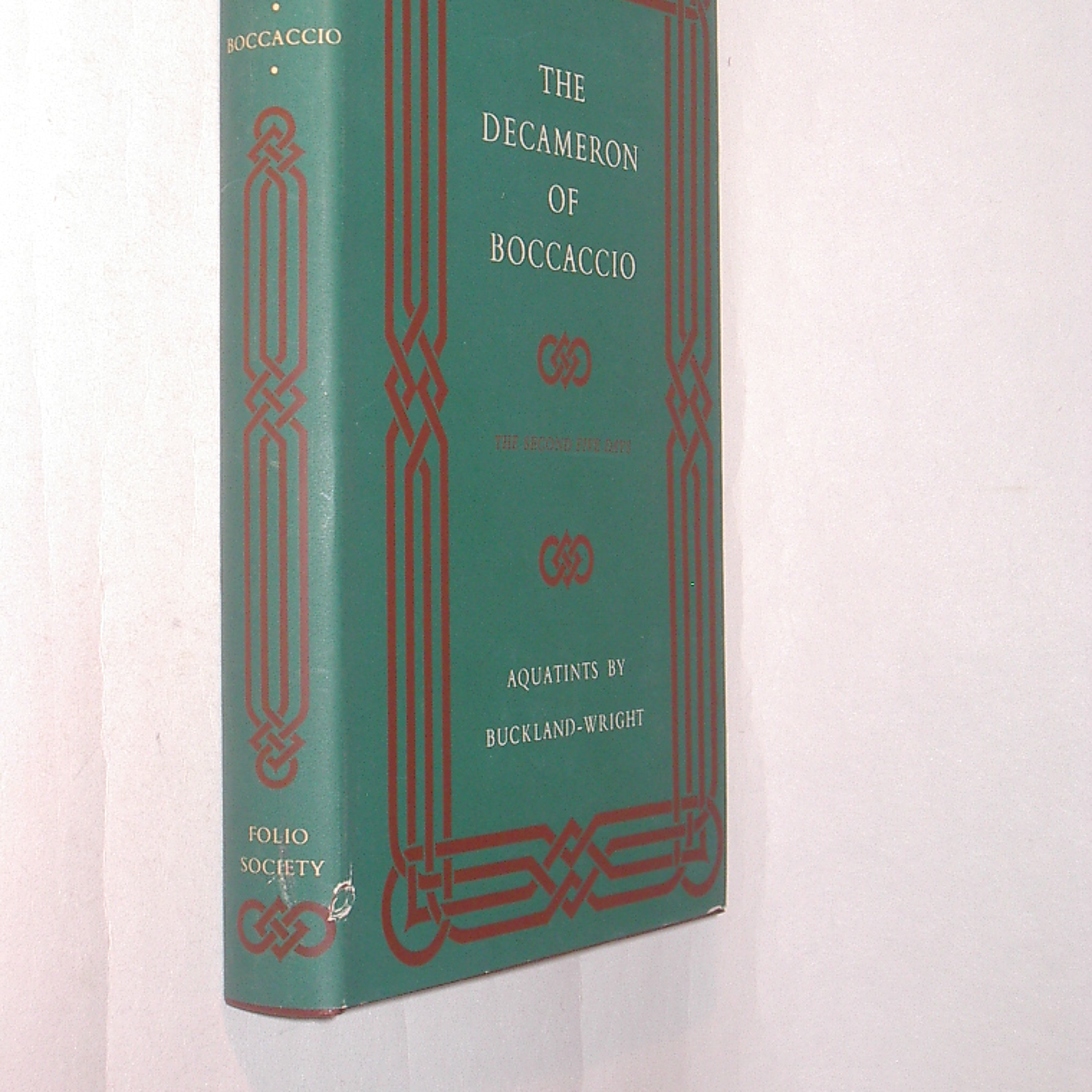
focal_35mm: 75
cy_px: 387
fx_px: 2677
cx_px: 549
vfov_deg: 23.0
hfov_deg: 23.1
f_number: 3.4
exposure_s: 1/60
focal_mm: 9.6
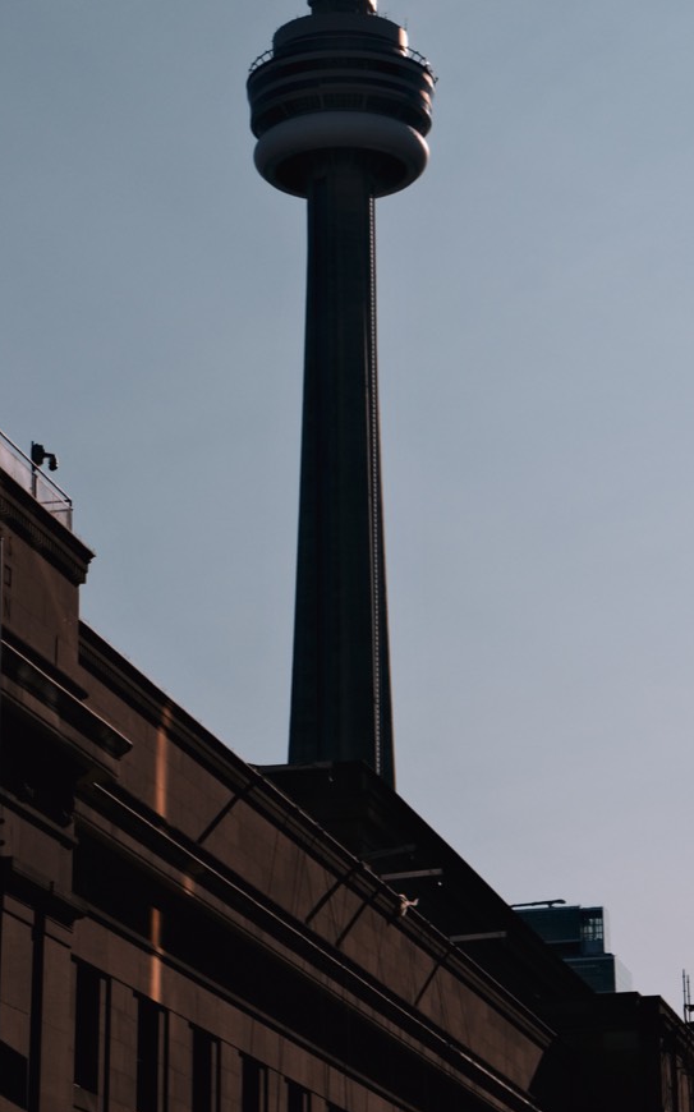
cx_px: 405
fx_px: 3181
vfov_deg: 19.6
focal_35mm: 105
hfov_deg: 12.4
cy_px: 196
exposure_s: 1/3000
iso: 320
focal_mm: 37.4
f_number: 8
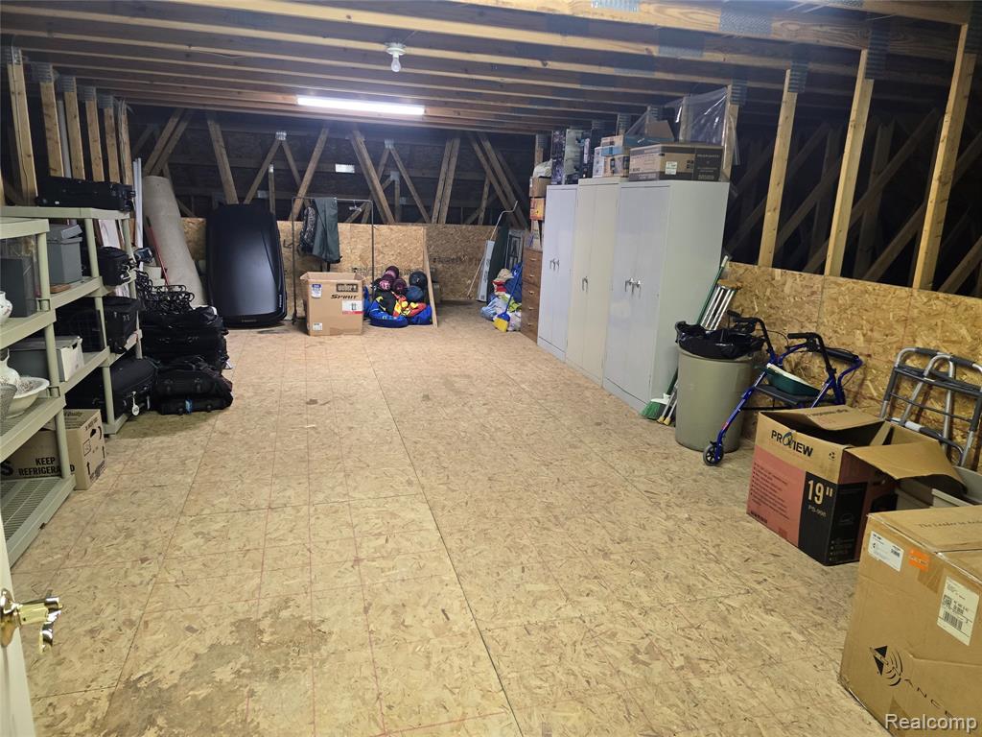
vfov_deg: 58.9
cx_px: 491
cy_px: 368
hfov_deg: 73.9
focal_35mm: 23
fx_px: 652
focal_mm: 6.3
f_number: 1.7
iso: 500
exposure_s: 1/120
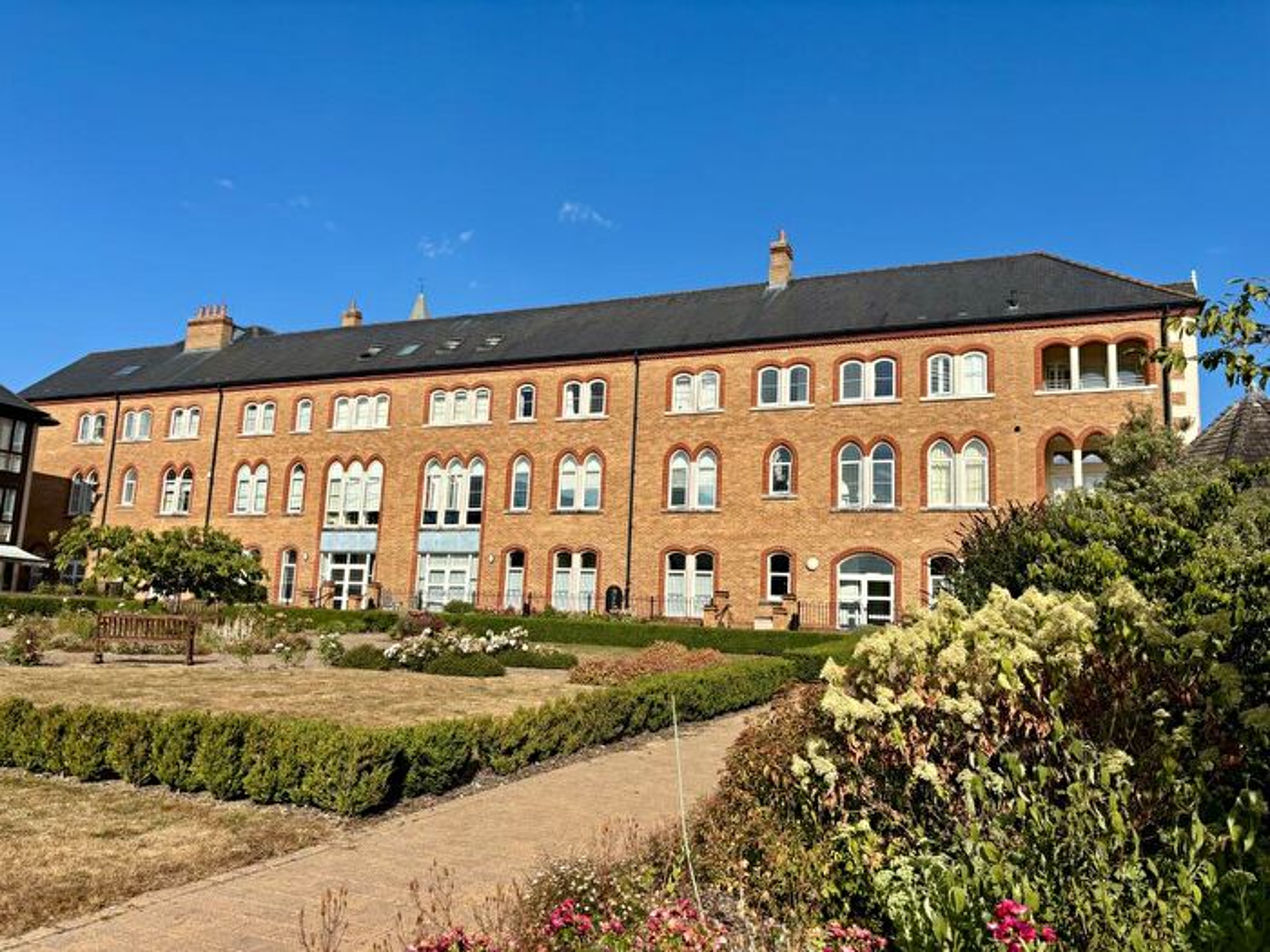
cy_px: 476
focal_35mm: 26
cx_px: 635
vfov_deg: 53.1
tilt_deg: +7.9
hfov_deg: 67.3
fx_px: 954
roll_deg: -2.2
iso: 50
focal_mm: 5.96
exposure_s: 1/4854
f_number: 1.6
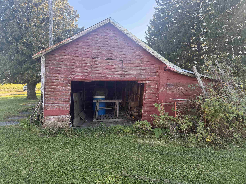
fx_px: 171
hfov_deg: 71.6
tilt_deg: -1.2
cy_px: 92
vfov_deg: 56.8
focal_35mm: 24
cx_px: 123
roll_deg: +1.0
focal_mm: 6.76
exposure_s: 1/416
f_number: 1.78
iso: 100
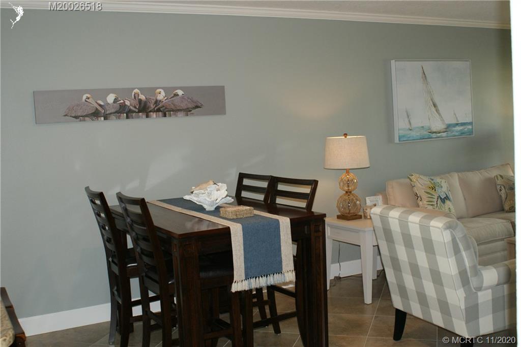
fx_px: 564
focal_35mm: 39
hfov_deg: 49.5
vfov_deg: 34.2
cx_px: 260
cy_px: 174
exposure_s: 1/60
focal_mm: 26
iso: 400
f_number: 5.6
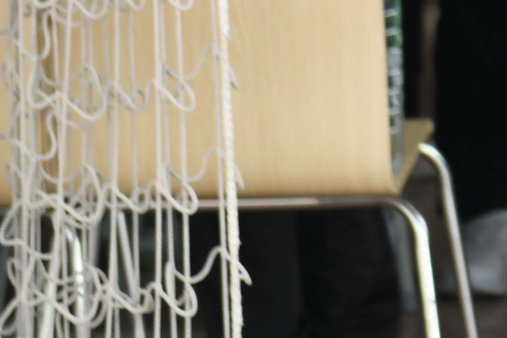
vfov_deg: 2.9
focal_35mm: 467
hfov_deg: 4.3
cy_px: -524
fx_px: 6576
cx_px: 1228
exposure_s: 1/60
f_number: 4
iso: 100
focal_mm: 70
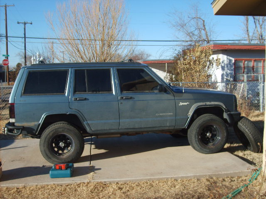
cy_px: 100
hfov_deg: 43.9
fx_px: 330
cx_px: 133
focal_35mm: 43
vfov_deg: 33.6
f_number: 3
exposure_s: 1/1000
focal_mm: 7.2
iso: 50
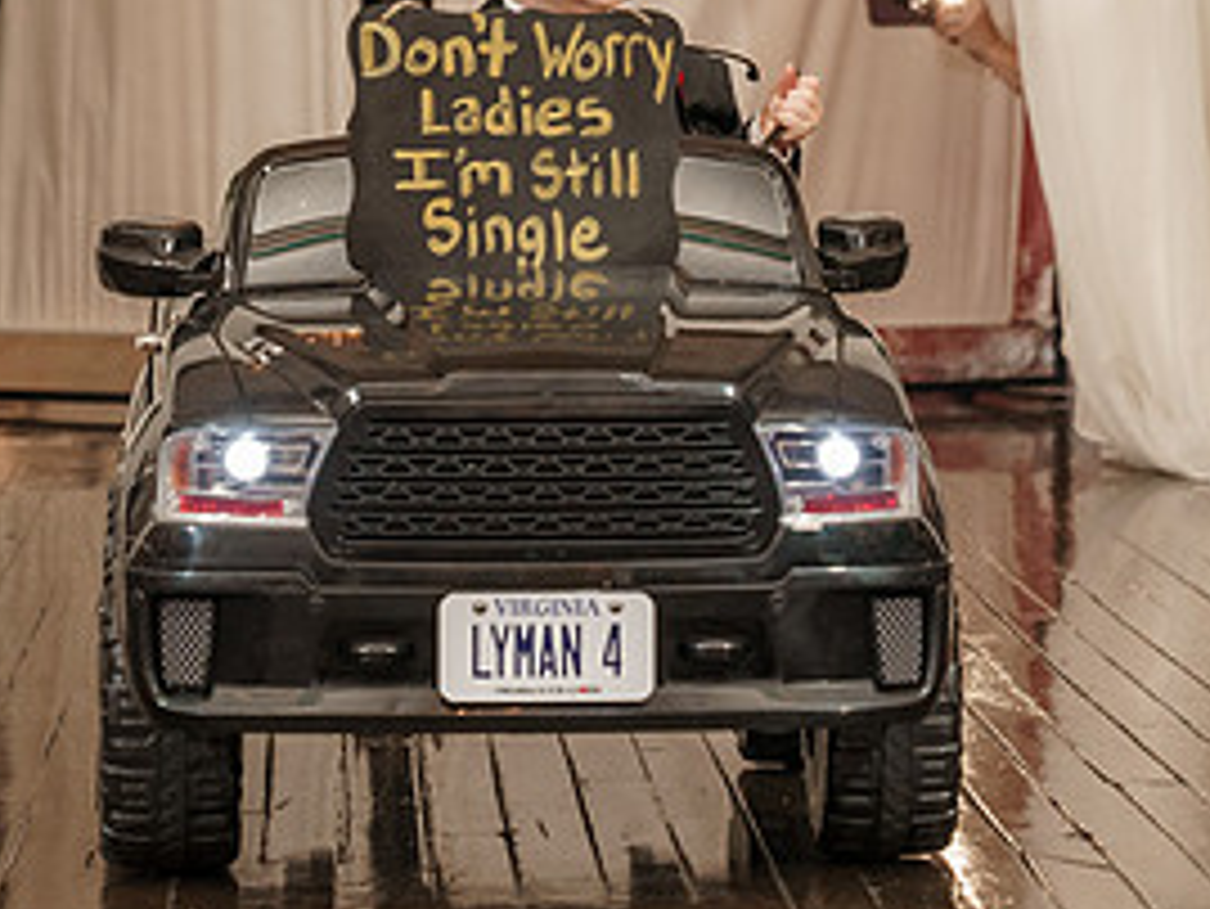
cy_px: 354
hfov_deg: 10.9
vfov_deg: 8.2
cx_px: 749
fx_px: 6365
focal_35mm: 182
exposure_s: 1/160
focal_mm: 70
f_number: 4
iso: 2000
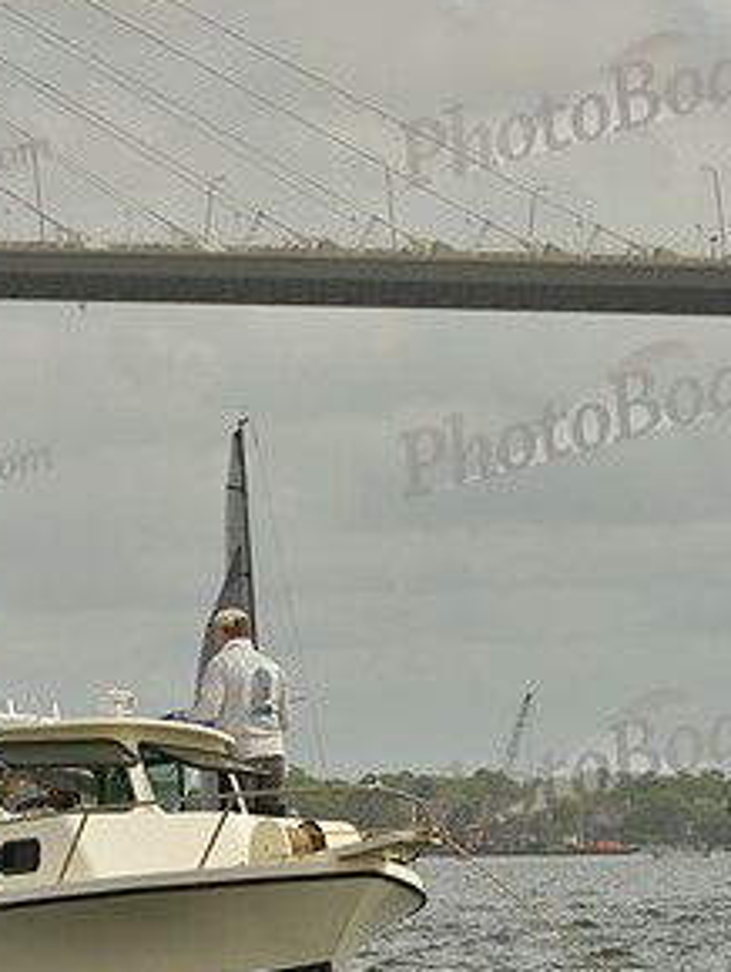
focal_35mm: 317
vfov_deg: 6.2
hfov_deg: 4.7
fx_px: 8913
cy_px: 632
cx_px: 228
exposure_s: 1/1000
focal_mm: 165
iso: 200
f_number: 9
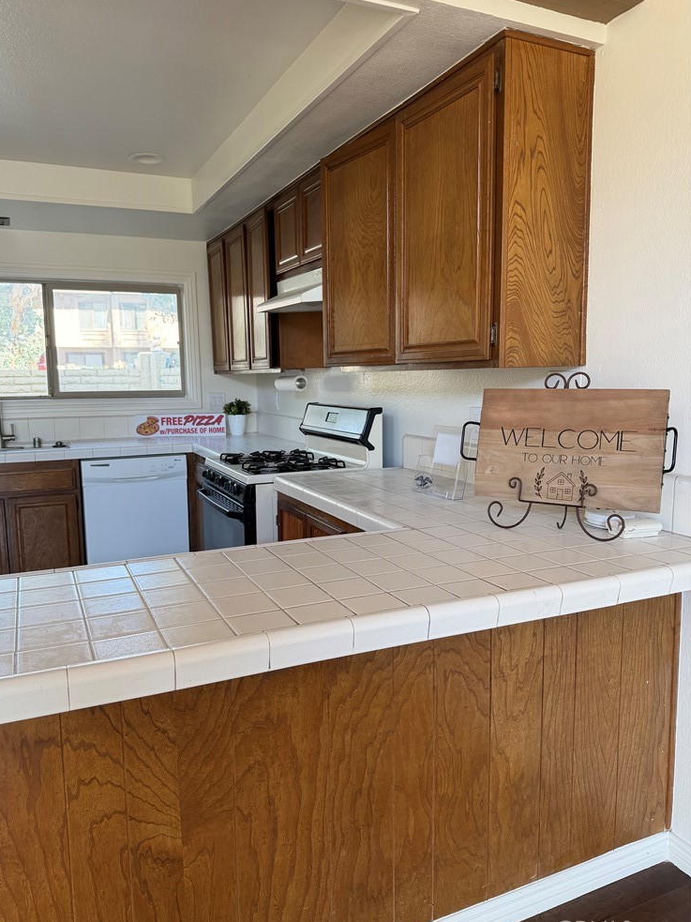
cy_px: 462
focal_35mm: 25
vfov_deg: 69.4
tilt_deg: -7.6
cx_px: 334
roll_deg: -0.2
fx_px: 666
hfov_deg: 54.9
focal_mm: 6.76
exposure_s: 1/98
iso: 200
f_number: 1.78
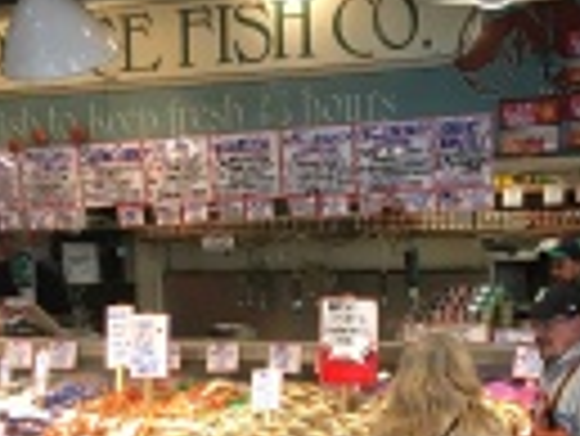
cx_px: 508
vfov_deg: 17.1
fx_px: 1375
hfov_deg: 23.3
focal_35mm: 82
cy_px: 548
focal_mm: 4.15
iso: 32
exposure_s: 1/30
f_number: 2.2
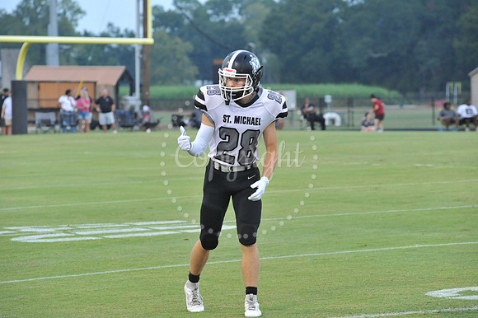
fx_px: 2256
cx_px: 239
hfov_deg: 12.1
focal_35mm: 170
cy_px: 159
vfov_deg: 8.1
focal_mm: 170
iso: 4000
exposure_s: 1/250
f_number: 5.6
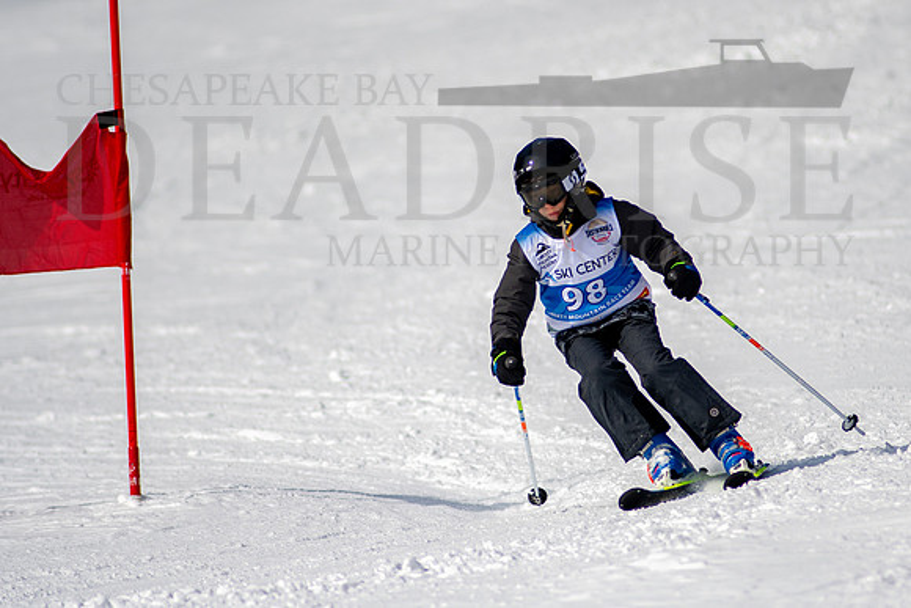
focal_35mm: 580
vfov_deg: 2.4
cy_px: 295
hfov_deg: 3.6
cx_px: 556
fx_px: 14686
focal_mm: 300
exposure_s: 1/6400
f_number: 2.8
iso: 100
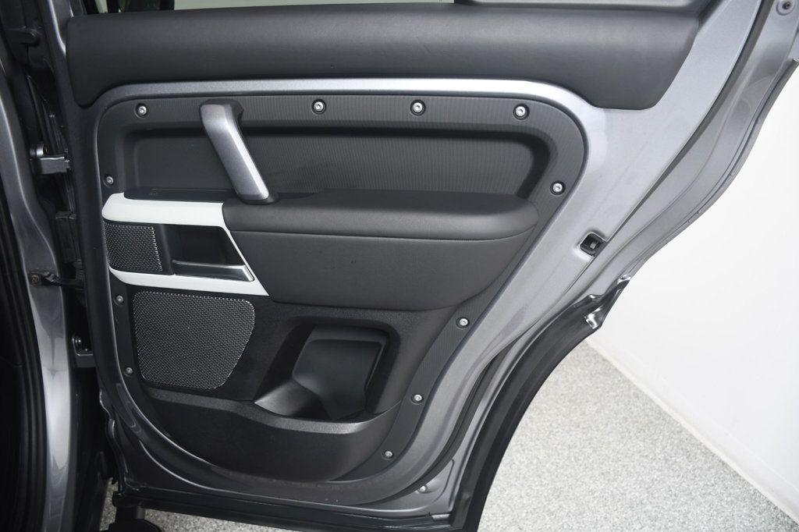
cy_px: 266
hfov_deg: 67.4
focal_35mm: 27
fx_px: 599
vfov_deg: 47.9
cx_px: 400
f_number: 4
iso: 100
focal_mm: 18
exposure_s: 1/160
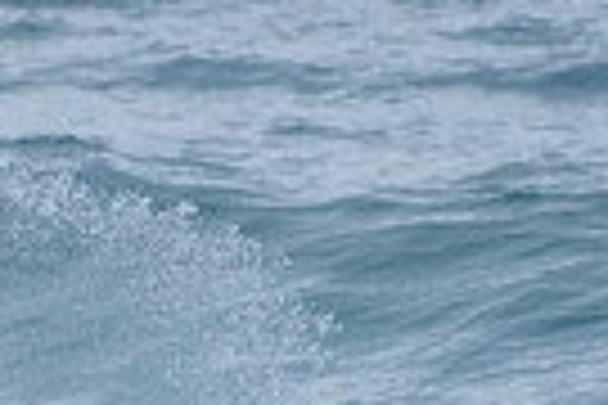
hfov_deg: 0.8
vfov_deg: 0.5
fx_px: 44296
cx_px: -487
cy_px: 465
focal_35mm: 2623
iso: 1600
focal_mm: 500
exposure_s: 1/2000
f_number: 5.6
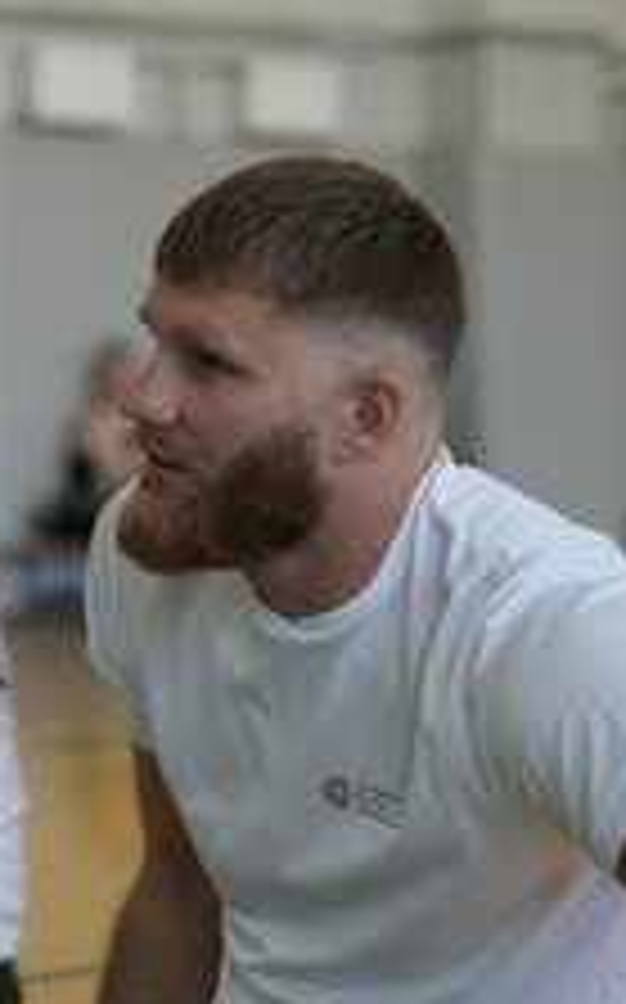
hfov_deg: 10.2
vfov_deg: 16.3
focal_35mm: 128
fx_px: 3501
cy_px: 565
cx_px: 54
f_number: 2.8
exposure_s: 1/100
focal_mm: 70
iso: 1000
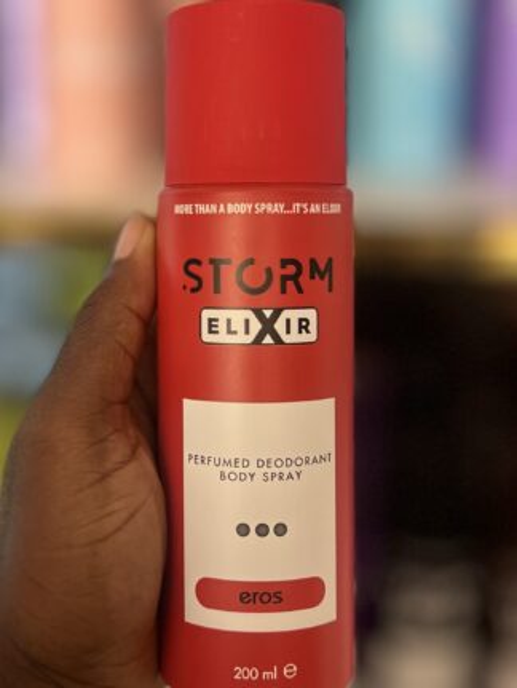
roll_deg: +3.5
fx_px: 517
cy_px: 344
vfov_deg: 67.3
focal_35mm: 26
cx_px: 258
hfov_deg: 53.1
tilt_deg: -16.6
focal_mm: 5.7
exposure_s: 1/69
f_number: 1.5
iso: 125
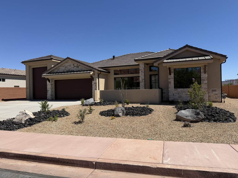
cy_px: 89
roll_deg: +2.1
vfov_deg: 56.8
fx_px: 165
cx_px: 119
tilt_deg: -0.7
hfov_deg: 71.6
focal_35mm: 24
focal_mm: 6.76
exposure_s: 1/6173
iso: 80
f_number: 1.78
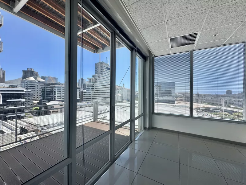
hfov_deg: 102.1
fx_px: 99
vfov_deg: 85.7
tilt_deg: -0.2
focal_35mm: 14
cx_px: 123
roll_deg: -0.8
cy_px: 92
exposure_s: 1/956
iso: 50
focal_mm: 2.22
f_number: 2.2
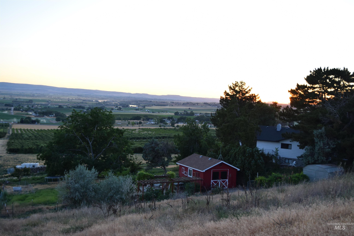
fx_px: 442
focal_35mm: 45
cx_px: 177
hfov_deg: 43.6
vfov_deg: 29.9
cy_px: 118
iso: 400
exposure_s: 1/100
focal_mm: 30
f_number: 5
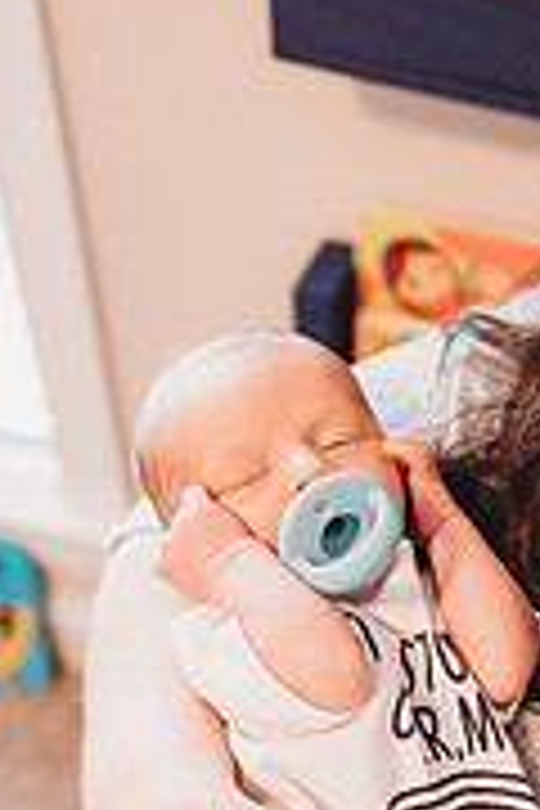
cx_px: 522
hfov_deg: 21.9
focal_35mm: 60
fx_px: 1350
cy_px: 526
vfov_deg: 33.2
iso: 800
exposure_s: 1/160
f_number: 2.2
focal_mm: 24
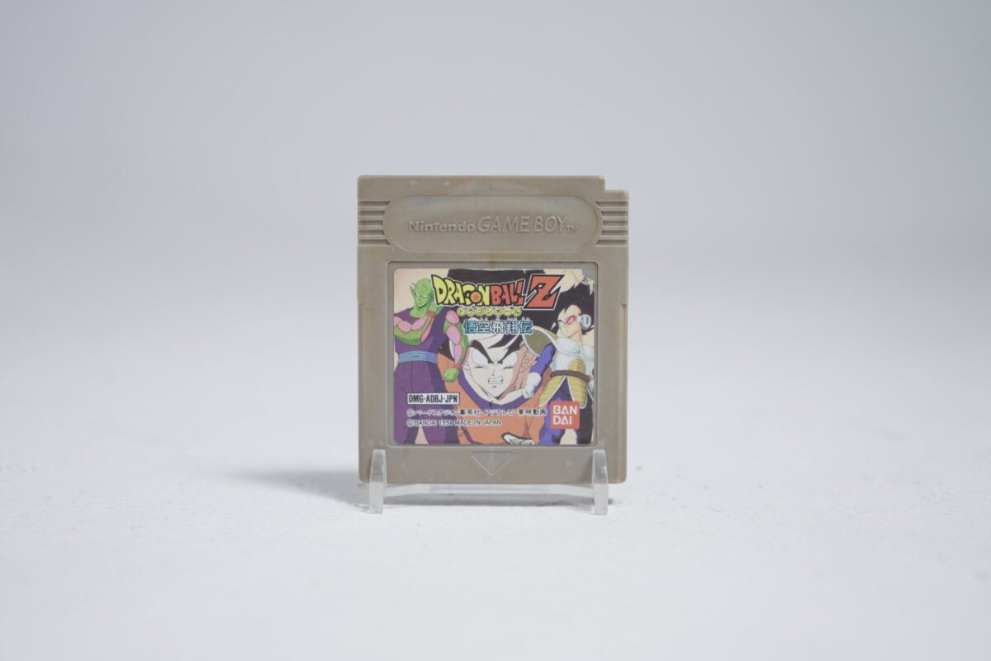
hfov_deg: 29.2
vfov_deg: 19.7
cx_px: 496
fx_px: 1899
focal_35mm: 69
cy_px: 330
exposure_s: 1/5
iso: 100
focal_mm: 69
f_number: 5.6
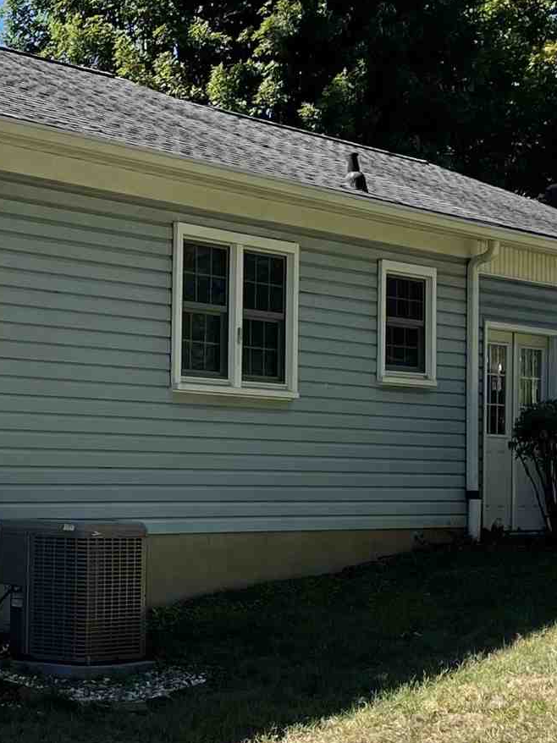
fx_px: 1953
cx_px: -10
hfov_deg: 15.9
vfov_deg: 21.5
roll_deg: -0.9
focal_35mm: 91
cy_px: 376
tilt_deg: +2.8
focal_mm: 4.2
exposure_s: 1/1103
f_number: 1.6
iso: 32
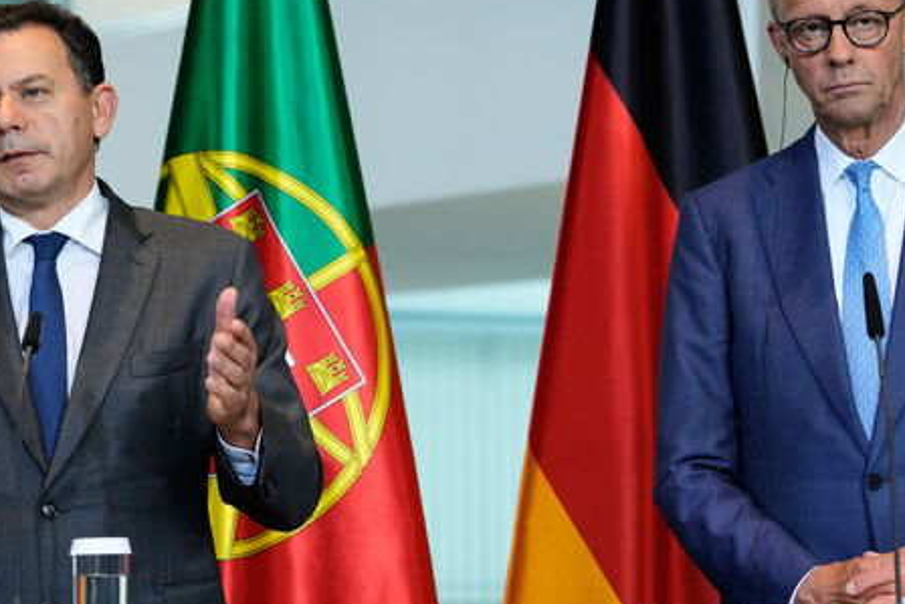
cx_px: 463
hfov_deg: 12.5
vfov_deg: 8.4
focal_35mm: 164
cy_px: 195
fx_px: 4124
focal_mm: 75
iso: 1600
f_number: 3.2
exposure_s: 1/400
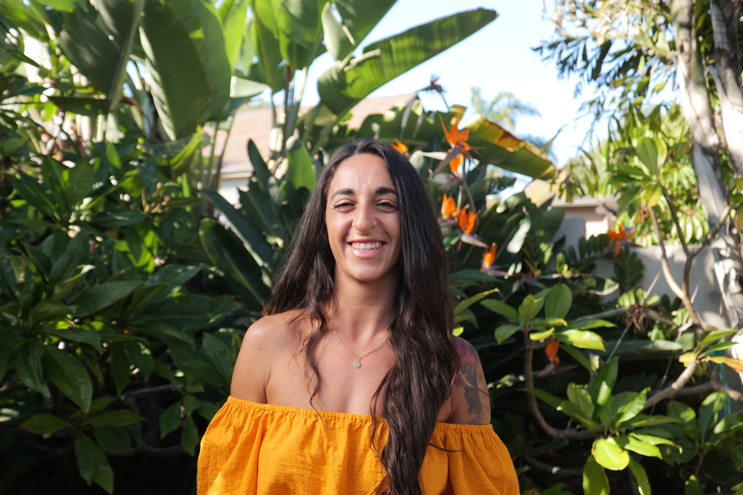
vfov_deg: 37.9
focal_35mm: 35
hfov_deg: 54.4
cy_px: 248
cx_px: 372
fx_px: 722
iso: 500
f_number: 4
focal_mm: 35
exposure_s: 1/400
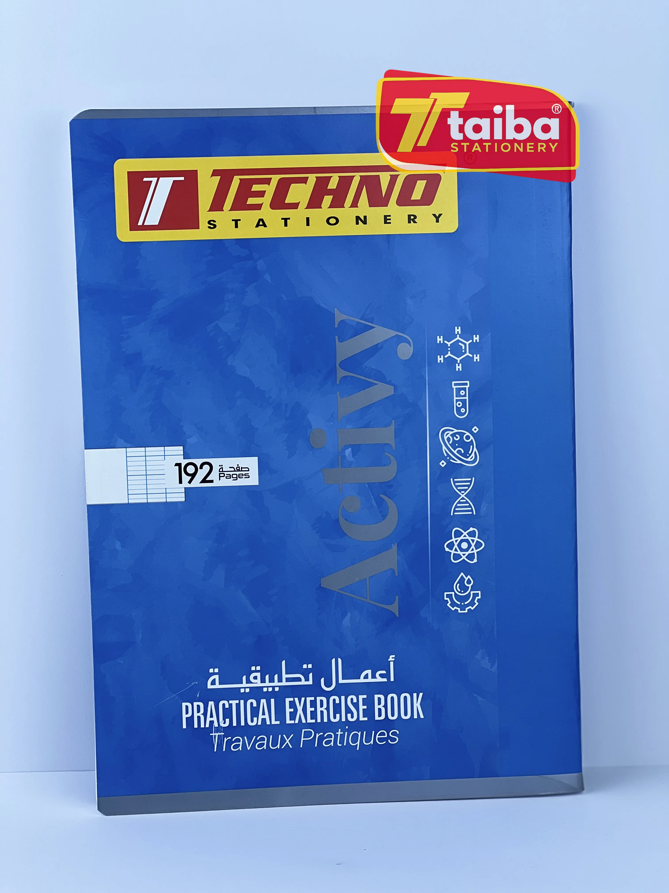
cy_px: 446
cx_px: 334
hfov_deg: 19.1
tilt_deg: -10.5
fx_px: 1984
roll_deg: -0.3
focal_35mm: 77
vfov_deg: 25.3
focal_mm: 9
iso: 25
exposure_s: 1/176
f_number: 2.8
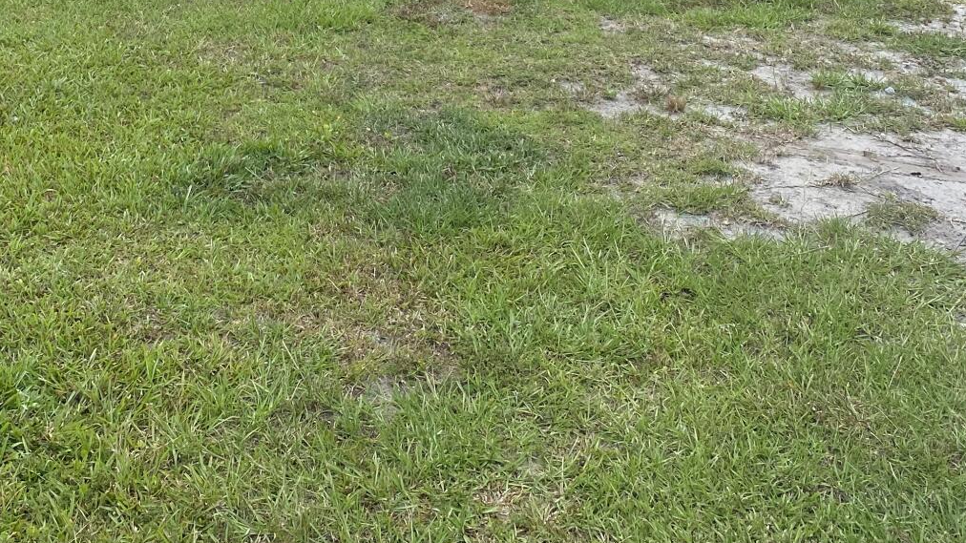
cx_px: 257
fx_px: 1434
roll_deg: +0.8
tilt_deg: -8.6
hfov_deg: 36.5
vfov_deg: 19.7
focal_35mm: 56
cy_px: -172
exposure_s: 1/2967
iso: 32
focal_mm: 4.25
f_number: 1.8
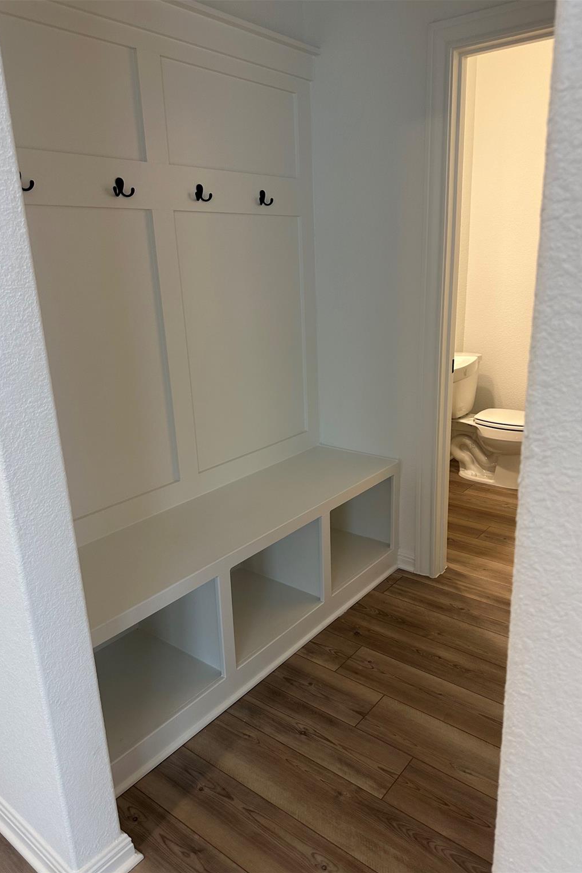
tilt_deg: -16.7
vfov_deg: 71.5
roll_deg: +1.4
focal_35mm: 25
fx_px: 606
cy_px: 436
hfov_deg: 51.2
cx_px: 306
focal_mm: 6.86
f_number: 1.78
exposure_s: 1/60
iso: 125
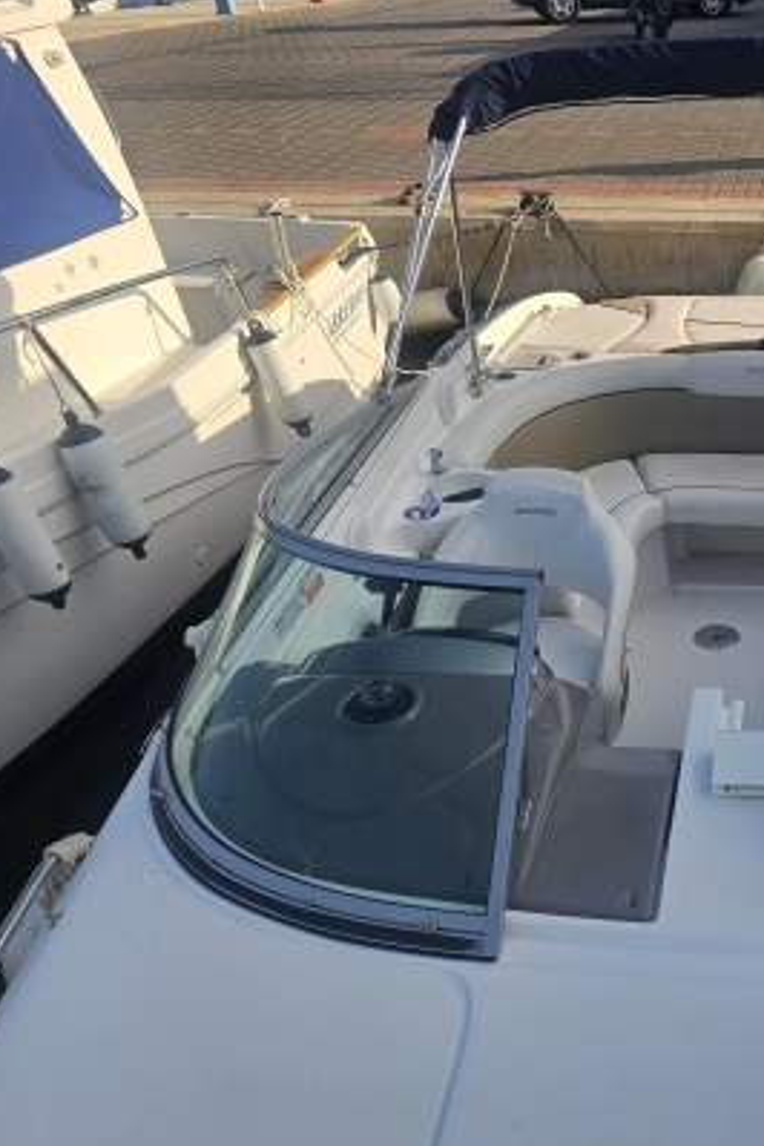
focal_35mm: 33
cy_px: 582
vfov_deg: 57.2
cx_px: 727
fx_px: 1050
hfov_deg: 36.7
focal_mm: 6.3
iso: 10
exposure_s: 1/643
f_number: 1.7
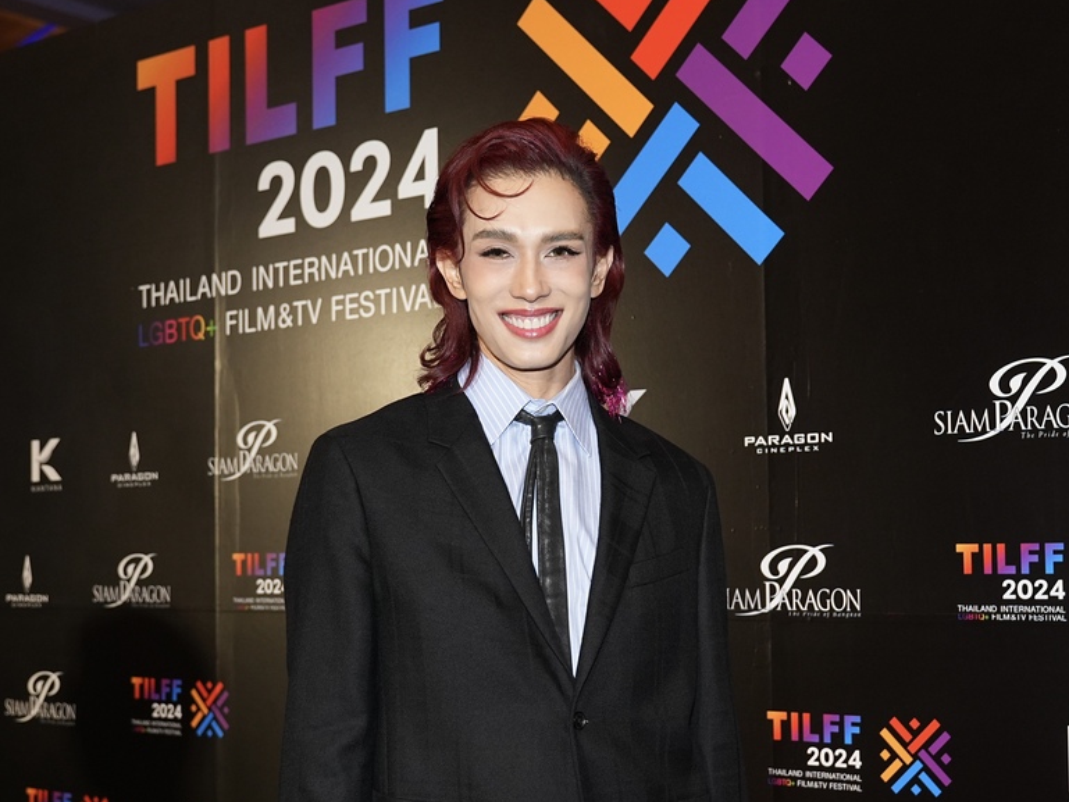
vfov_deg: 35.9
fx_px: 1235
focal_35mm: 40
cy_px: 348
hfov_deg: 46.8
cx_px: 539
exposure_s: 1/160
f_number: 4
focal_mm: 32
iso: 1250
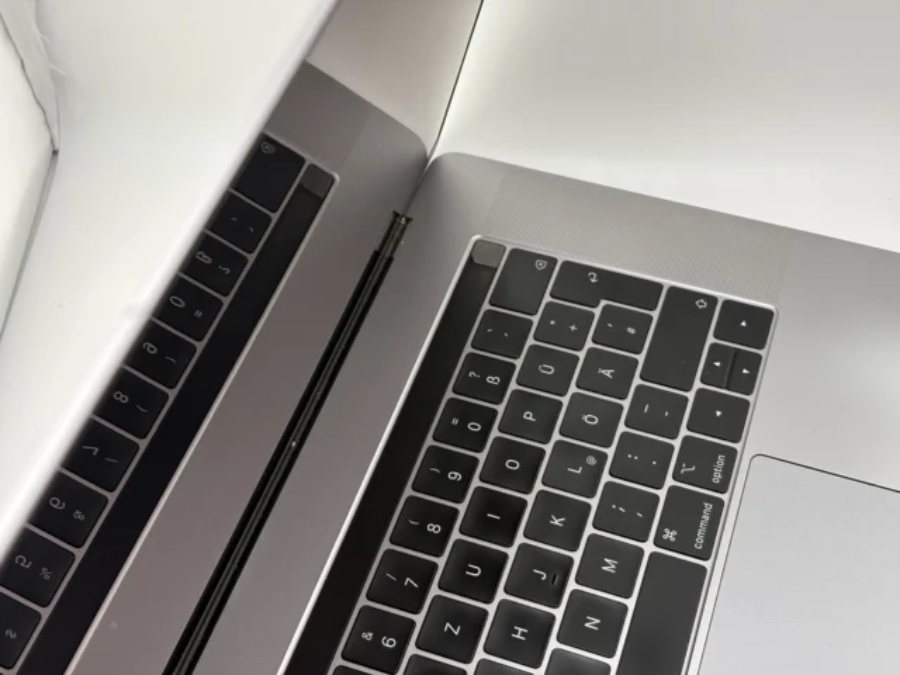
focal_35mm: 52
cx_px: 450
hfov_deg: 36.8
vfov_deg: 28.0
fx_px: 1352
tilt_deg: -53.3
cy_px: 338
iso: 40
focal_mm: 5.96
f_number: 1.6
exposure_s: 1/535
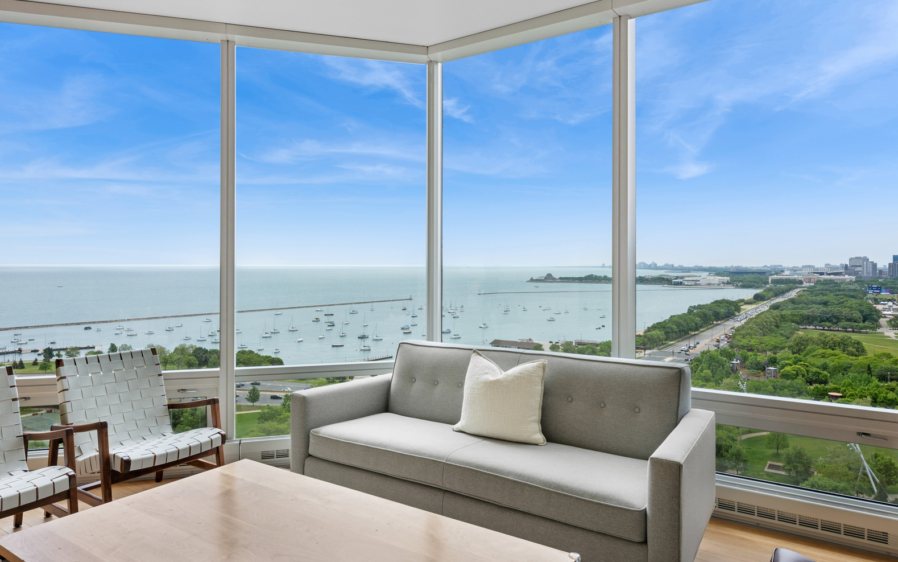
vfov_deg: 51.9
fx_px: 576
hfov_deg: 75.9
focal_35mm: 24
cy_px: 262
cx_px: 451
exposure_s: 1/250
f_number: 11
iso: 200
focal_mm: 22.5
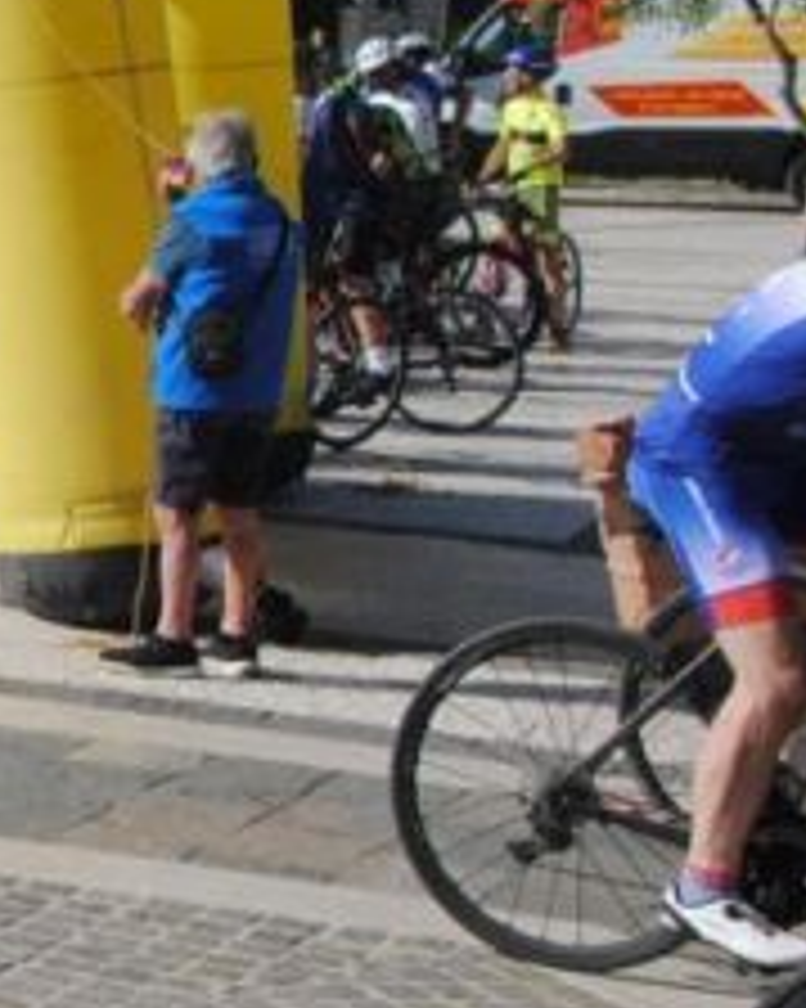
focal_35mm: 121
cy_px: 344
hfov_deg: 11.1
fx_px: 3610
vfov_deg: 15.9
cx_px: -982
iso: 400
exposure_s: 1/500
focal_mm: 24
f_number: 11
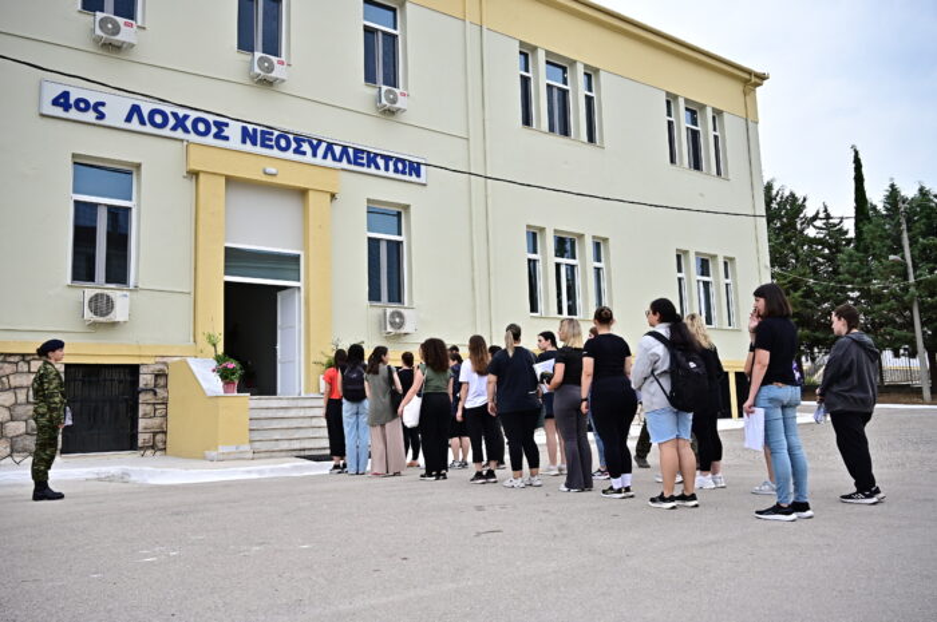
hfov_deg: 62.0
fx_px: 780
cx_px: 468
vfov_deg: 43.5
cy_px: 311
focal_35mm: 30
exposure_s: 1/1600
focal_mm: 30
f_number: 5
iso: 1000
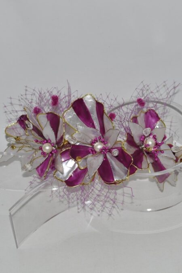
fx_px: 546
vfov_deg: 28.1
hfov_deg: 18.9
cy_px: 136
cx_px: 91
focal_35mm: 72
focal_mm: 48
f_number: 7.1
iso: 200
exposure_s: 1/60
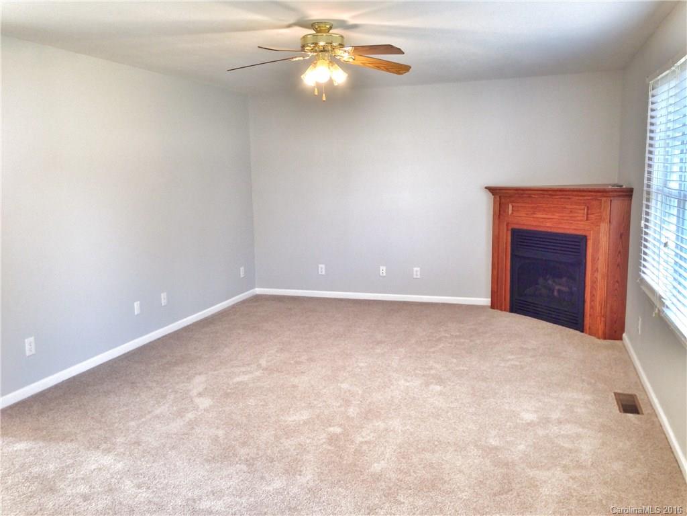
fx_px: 655
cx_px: 344
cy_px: 258
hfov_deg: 55.4
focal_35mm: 33
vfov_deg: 42.9
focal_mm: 4.12
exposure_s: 1/20
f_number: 2.4
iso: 80
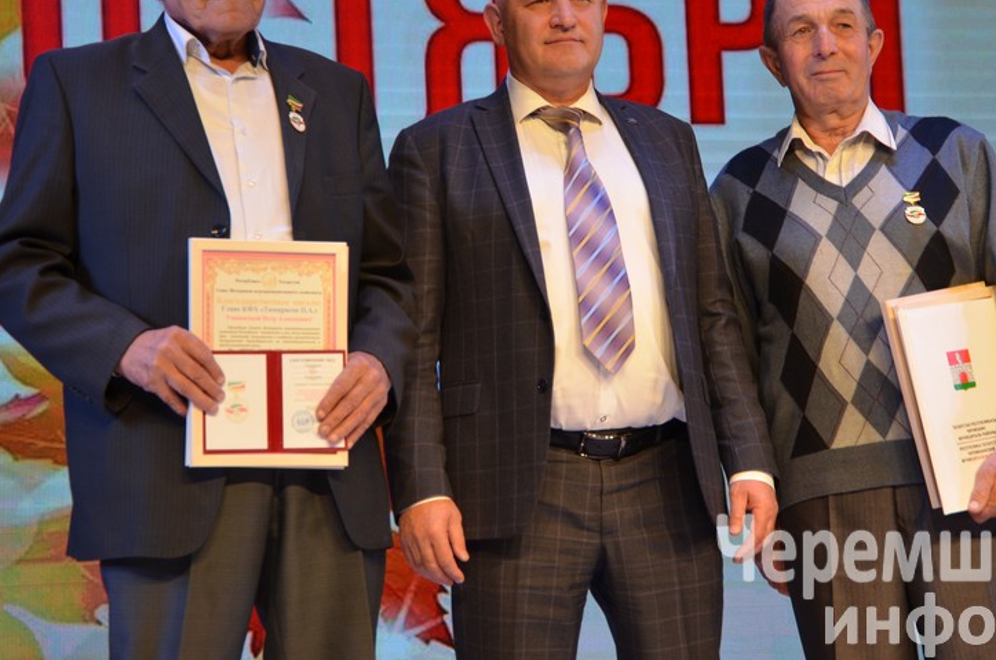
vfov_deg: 12.5
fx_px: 3010
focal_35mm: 109
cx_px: 496
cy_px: 255
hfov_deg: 18.8
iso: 400
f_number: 5
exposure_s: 1/100
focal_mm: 58
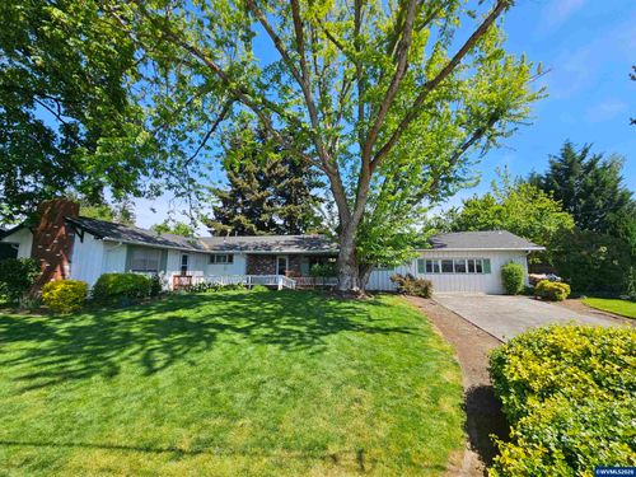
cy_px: 238
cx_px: 318
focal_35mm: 13
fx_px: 239
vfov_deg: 89.9
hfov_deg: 106.2
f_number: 2.2
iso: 50
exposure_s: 1/1347
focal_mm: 2.2
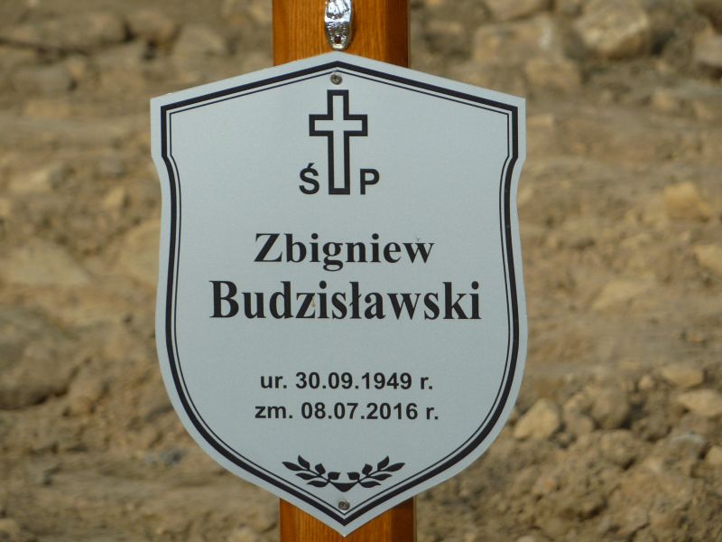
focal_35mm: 260
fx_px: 5423
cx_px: 361
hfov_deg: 7.6
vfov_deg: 5.7
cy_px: 271
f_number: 4.7
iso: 80
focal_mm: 42.6
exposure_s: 1/500
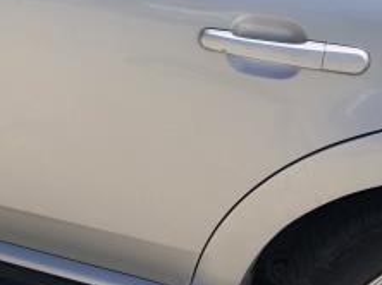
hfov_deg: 18.8
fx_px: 1113
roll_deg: +2.7
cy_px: 33
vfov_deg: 14.5
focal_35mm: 101
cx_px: -29
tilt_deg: -23.2
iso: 20
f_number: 1.8
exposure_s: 1/1499
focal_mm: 3.99
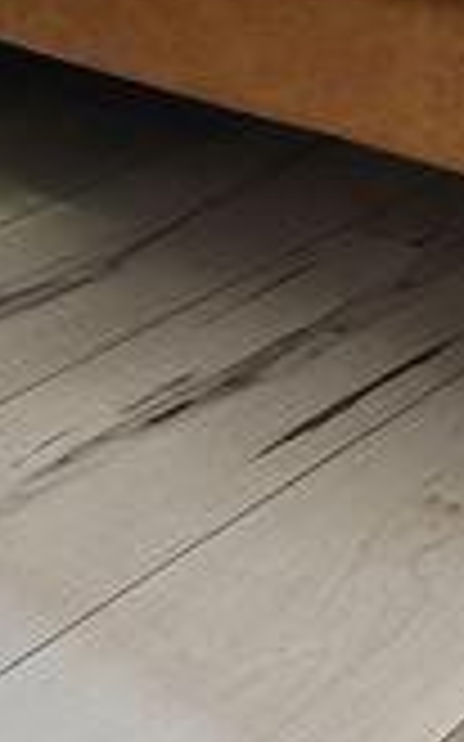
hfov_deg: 11.9
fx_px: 2045
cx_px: -369
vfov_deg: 16.8
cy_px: -623
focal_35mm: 101
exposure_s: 1/800
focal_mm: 16
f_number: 8
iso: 250
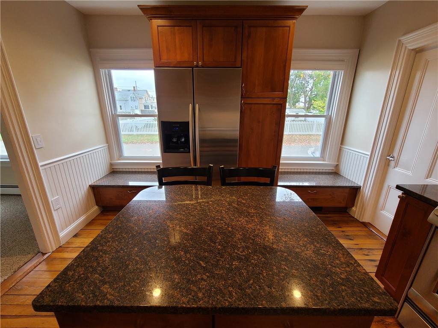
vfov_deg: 89.9
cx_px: 219
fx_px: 164
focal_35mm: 13
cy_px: 164
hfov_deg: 106.2
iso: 200
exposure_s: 1/59
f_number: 2.2
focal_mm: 2.2
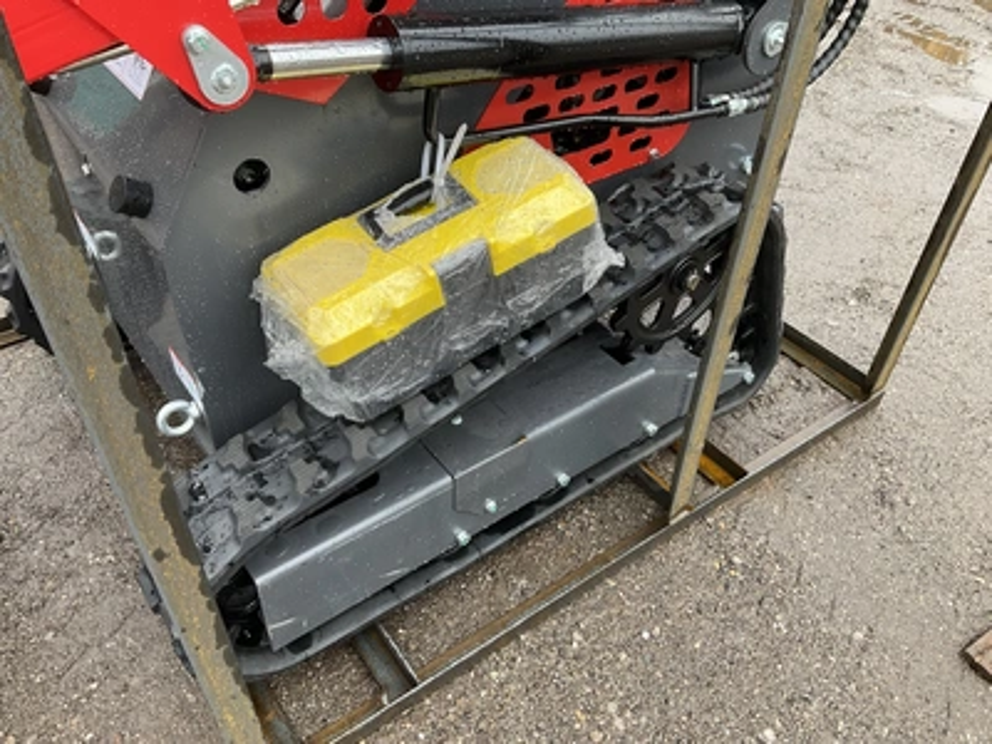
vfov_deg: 48.2
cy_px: 372
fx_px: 831
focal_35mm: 29
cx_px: 496
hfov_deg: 61.7
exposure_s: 1/122
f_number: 1.8
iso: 40
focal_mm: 3
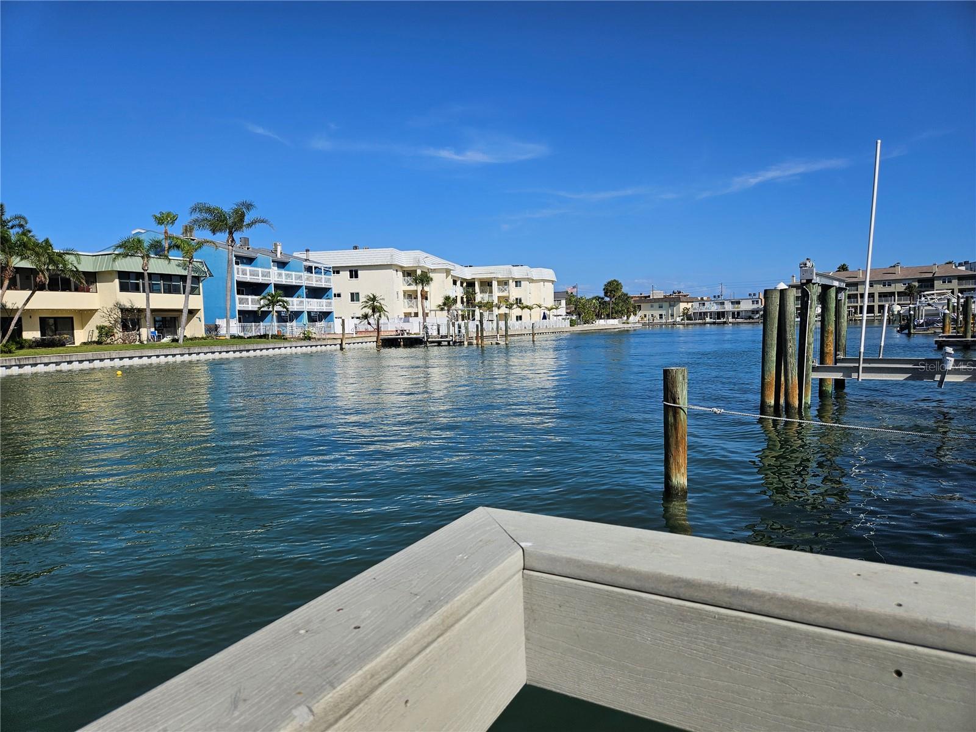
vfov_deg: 58.9
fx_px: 648
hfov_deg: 73.9
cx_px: 488
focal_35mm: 23
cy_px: 366
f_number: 1.8
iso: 25
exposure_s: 1/3512
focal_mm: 5.4
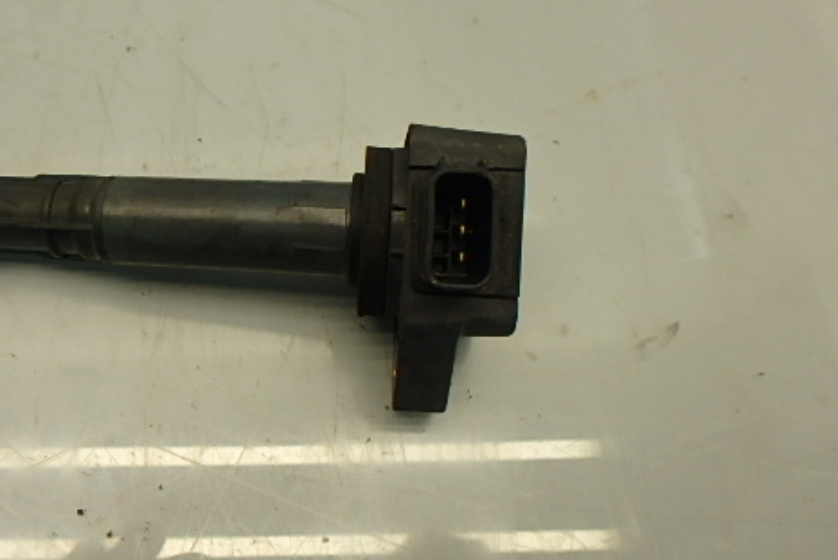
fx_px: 699
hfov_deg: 60.2
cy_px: 277
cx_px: 268
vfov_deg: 43.6
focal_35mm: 30
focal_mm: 3.7
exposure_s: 1/80
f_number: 3.5
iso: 125
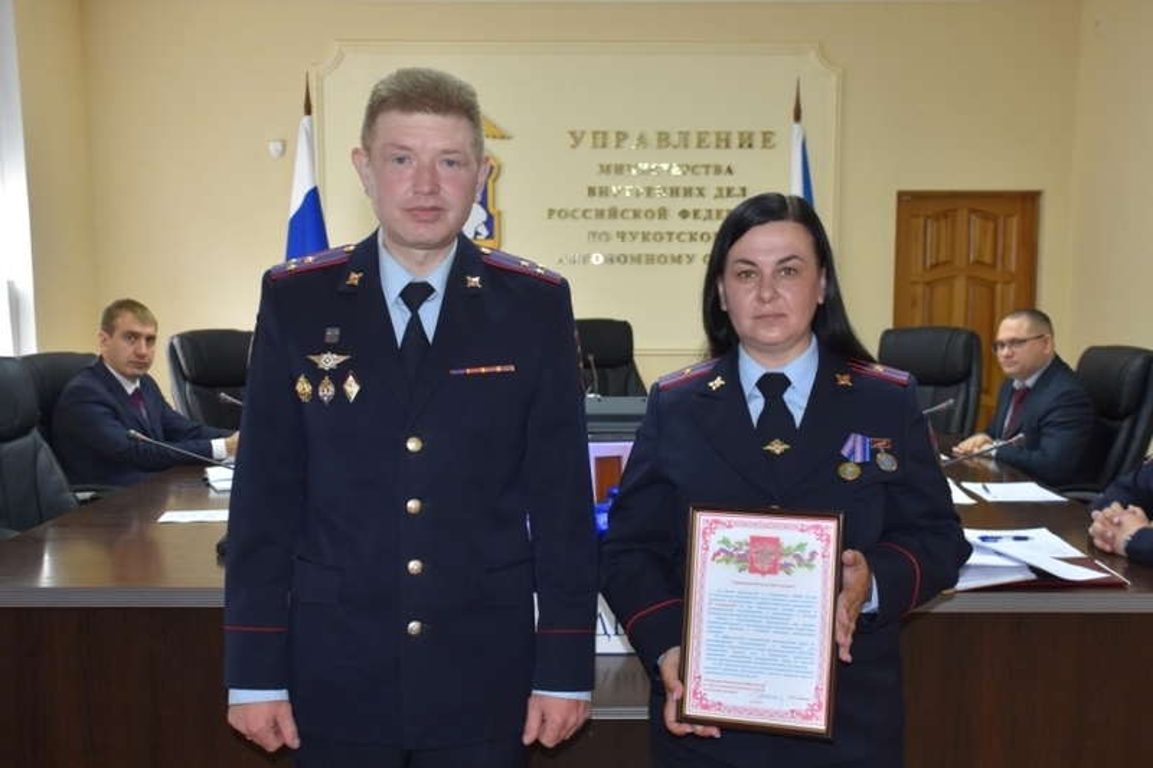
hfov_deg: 53.1
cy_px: 384
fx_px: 1153
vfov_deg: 36.9
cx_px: 576
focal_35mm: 36
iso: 400
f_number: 3.8
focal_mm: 24
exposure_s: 1/60
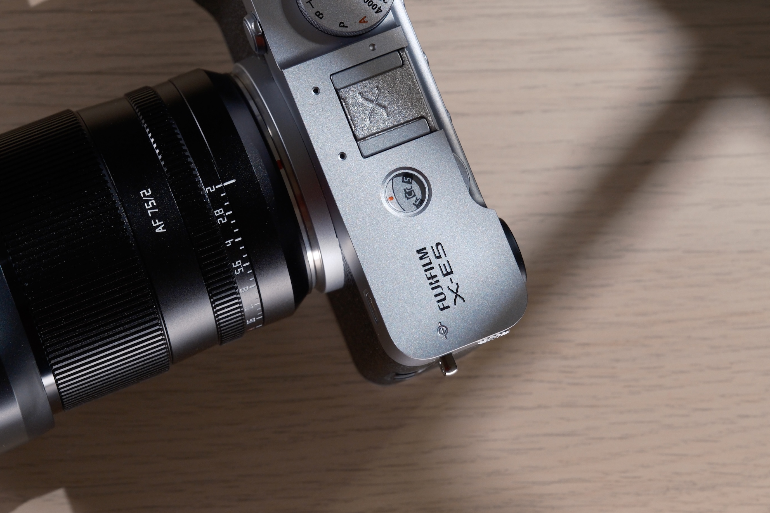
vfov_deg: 11.2
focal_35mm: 122
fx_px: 2609
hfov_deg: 16.7
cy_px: 149
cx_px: 222
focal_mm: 56
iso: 640
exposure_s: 1/80
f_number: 5.6
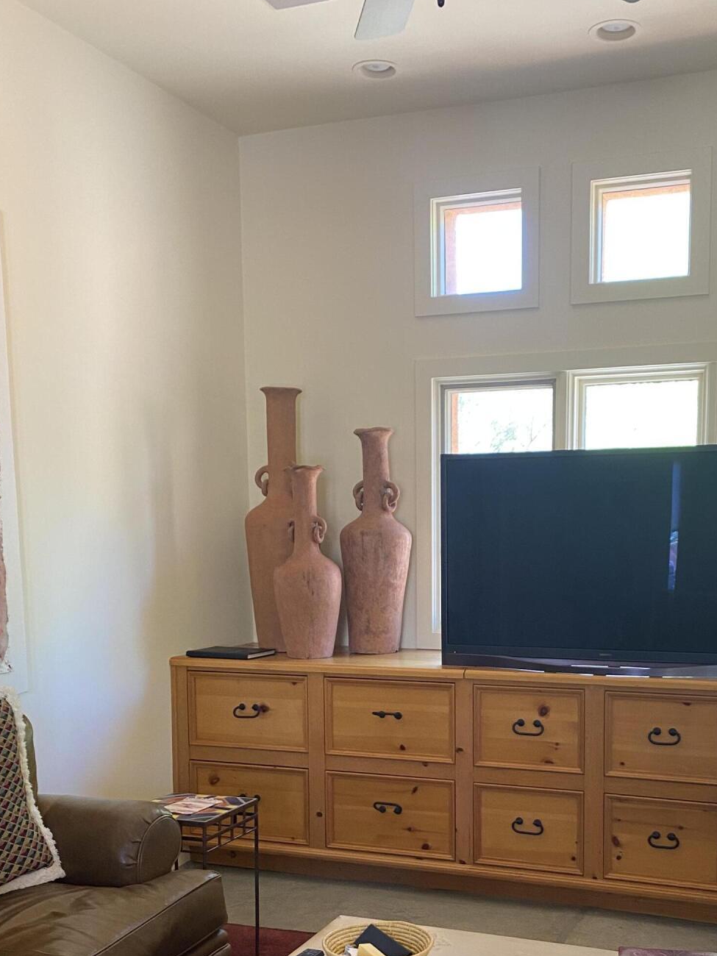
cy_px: 665
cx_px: 449
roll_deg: -0.4
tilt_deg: -5.7
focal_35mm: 40
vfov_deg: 45.8
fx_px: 1105
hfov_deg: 35.8
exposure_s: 1/67
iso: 125
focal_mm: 4.25
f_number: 1.8
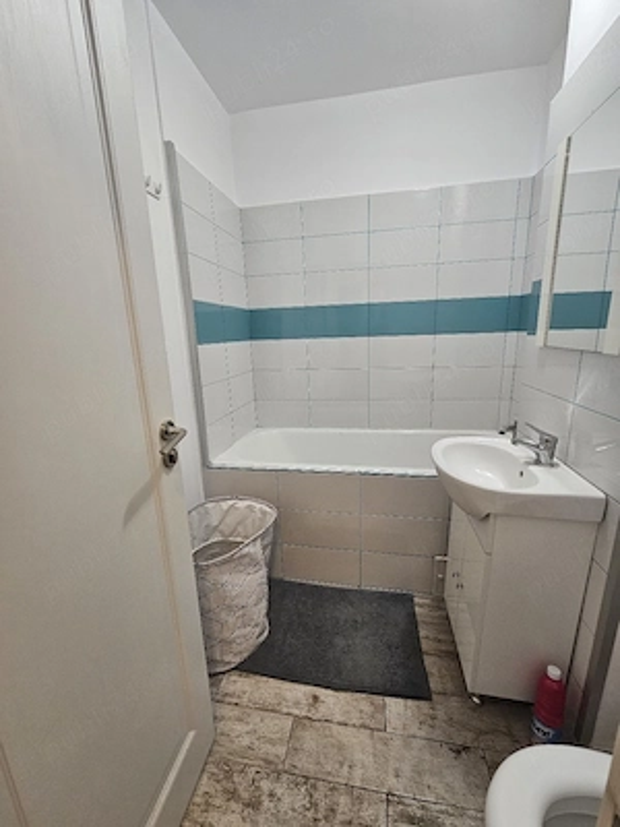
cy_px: 414
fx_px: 310
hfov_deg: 89.9
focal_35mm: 13
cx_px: 310
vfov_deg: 106.2
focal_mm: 2.2
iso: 250
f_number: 2.2
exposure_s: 1/50.3
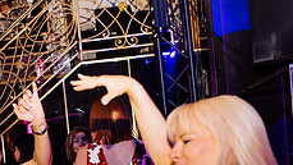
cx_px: 9
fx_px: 723
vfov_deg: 12.6
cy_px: 218
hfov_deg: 22.2
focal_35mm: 93
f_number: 3.2
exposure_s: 1/200
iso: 1250
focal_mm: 35
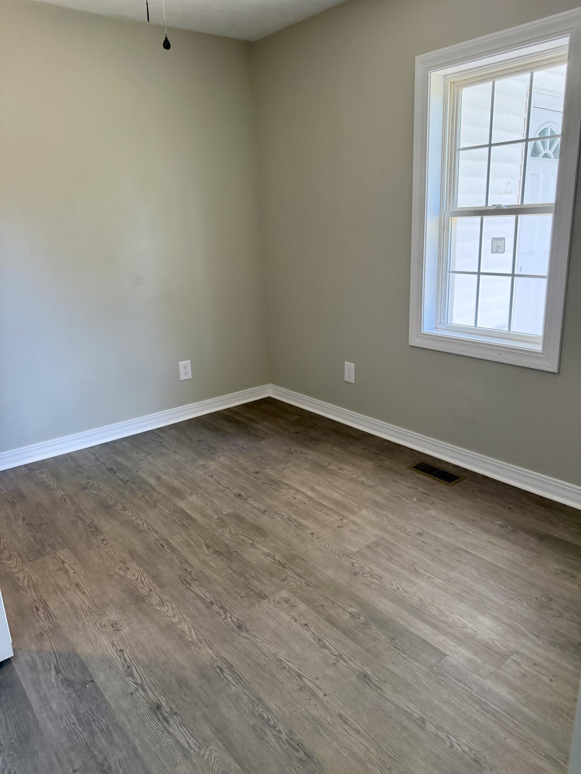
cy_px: 387
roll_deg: +1.6
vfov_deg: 71.6
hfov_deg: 56.8
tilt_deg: -15.7
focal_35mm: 24
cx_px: 290
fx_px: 537
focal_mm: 6.76
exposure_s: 1/159
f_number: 1.78
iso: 200
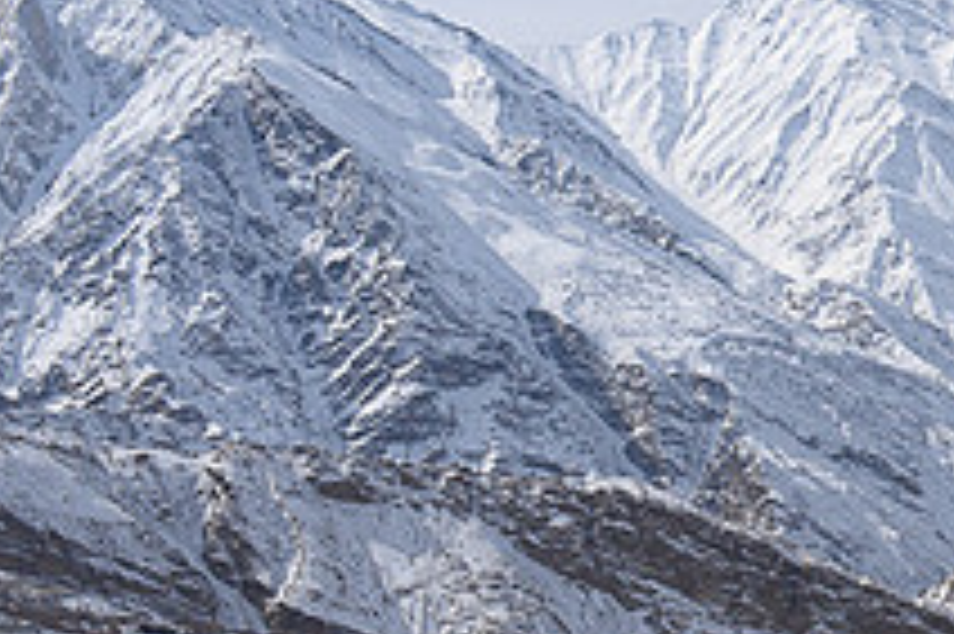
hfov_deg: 15.7
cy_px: 346
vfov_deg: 11.1
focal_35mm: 123
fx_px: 3257
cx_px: 1287
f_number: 14
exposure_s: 1/1250
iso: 400
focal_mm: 45
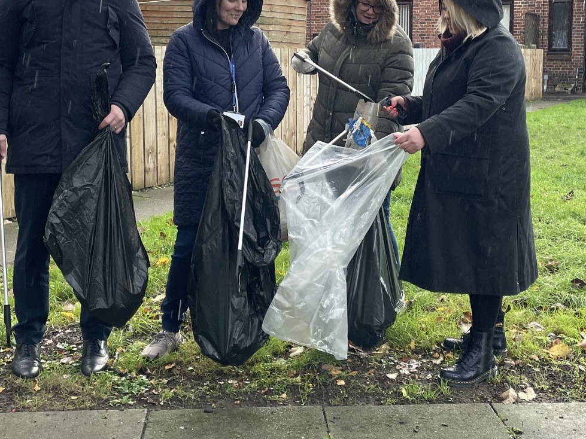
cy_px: 123
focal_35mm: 51
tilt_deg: -4.7
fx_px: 863
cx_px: 325
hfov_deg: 37.5
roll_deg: -0.2
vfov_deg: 28.2
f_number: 1.6
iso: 64
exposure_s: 1/121
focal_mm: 4.2
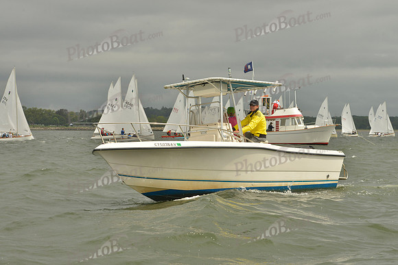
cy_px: 132
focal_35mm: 86
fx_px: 951
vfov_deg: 15.9
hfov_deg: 23.6
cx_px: 199
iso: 400
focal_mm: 86
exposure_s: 1/1250
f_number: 11
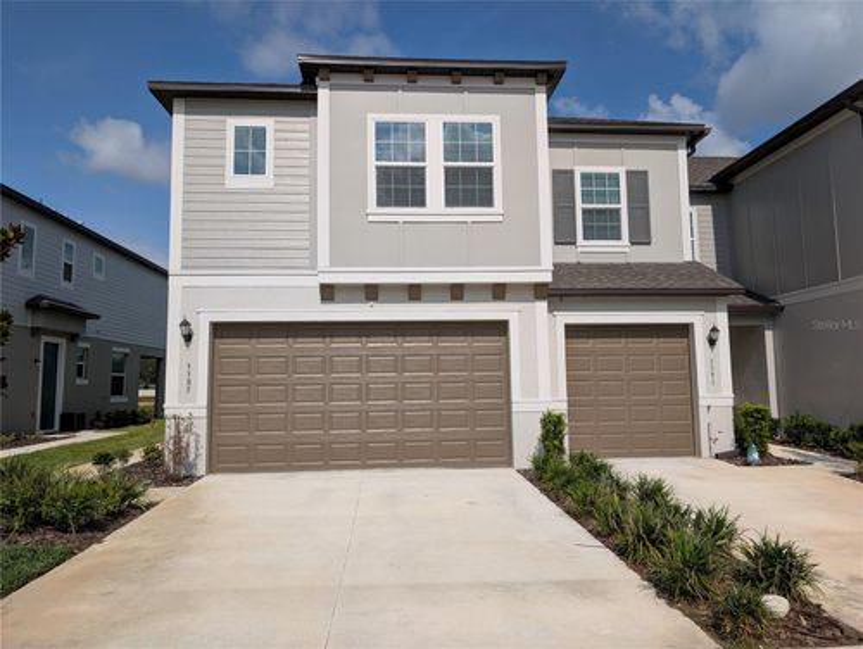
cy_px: 324
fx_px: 599
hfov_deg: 71.5
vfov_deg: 56.9
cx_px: 432
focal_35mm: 24
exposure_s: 1/2445
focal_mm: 6.9
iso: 26
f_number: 1.68
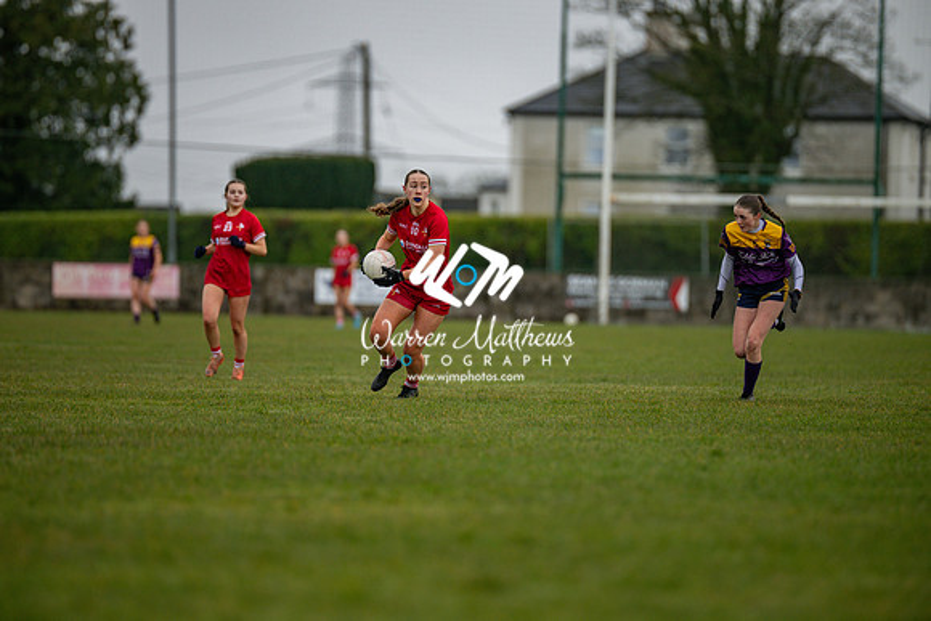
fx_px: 7760
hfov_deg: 6.9
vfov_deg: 4.6
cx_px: 466
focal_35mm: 300
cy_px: 310
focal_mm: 300
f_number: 2.8
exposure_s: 1/1000
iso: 450
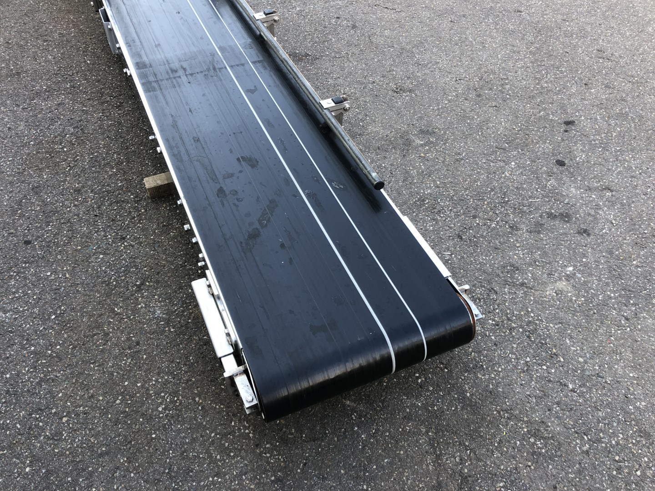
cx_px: 328
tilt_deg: -47.2
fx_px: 530
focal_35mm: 28
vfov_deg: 49.7
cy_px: 246
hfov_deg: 63.4
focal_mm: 4
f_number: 1.8
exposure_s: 1/120
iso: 32
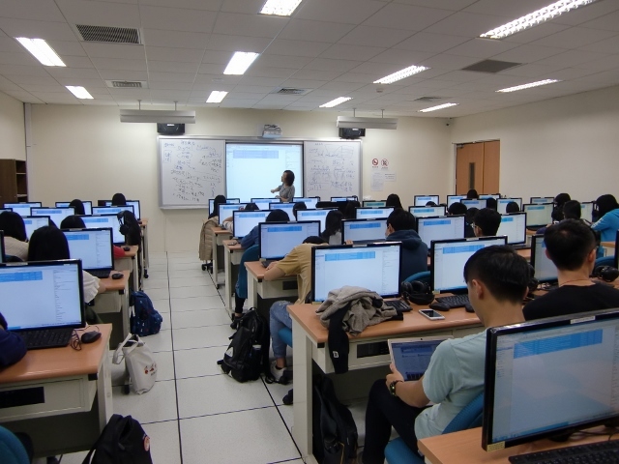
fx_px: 501
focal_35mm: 28
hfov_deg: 63.4
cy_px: 232
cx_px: 310
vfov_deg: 49.7
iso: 100
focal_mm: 4.9
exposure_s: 1/60
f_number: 2.6
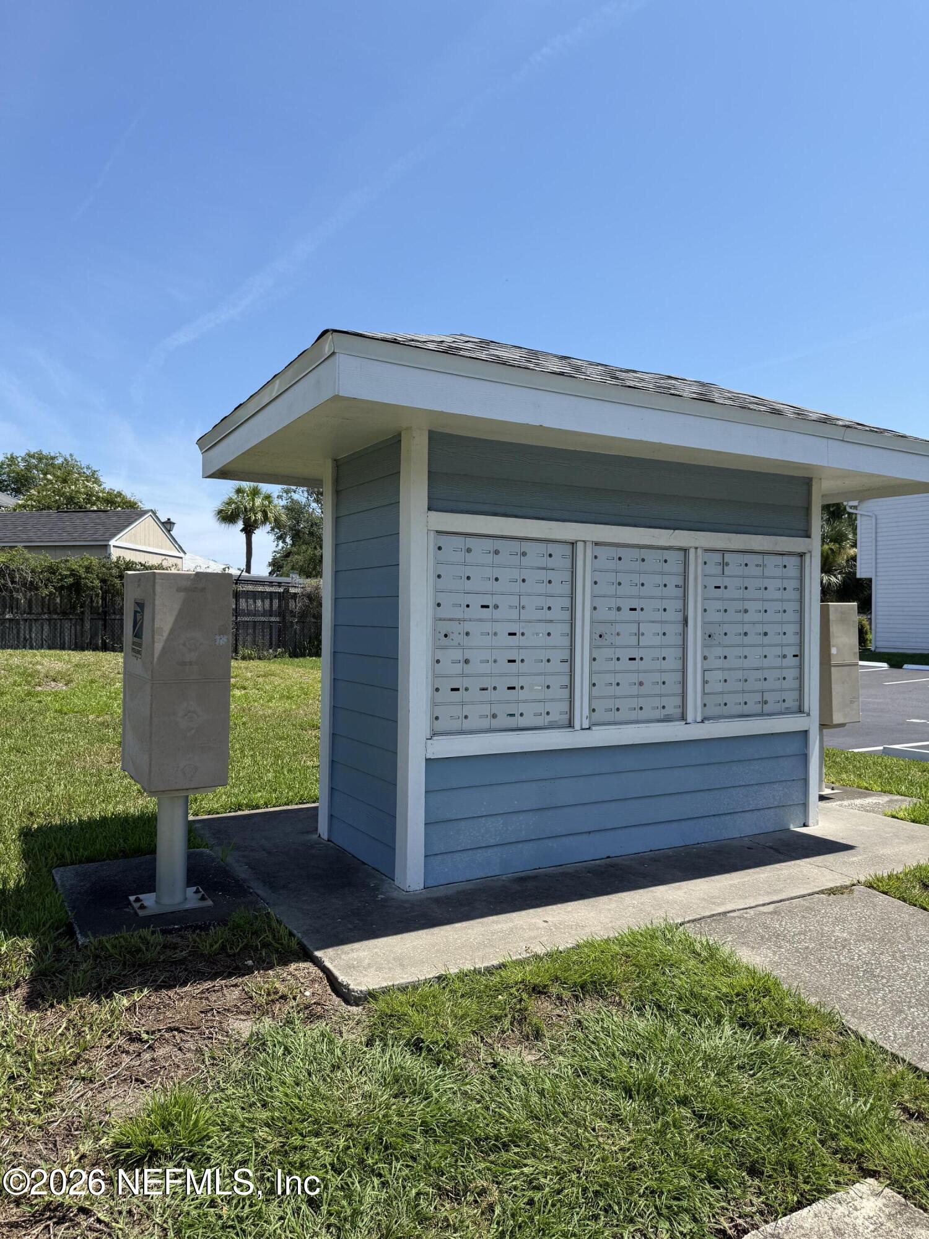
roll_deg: -0.9
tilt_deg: +0.8
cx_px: 464
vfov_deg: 71.6
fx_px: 859
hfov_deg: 56.8
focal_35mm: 24
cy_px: 620
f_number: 1.78
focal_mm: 6.76
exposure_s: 1/4167
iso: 80
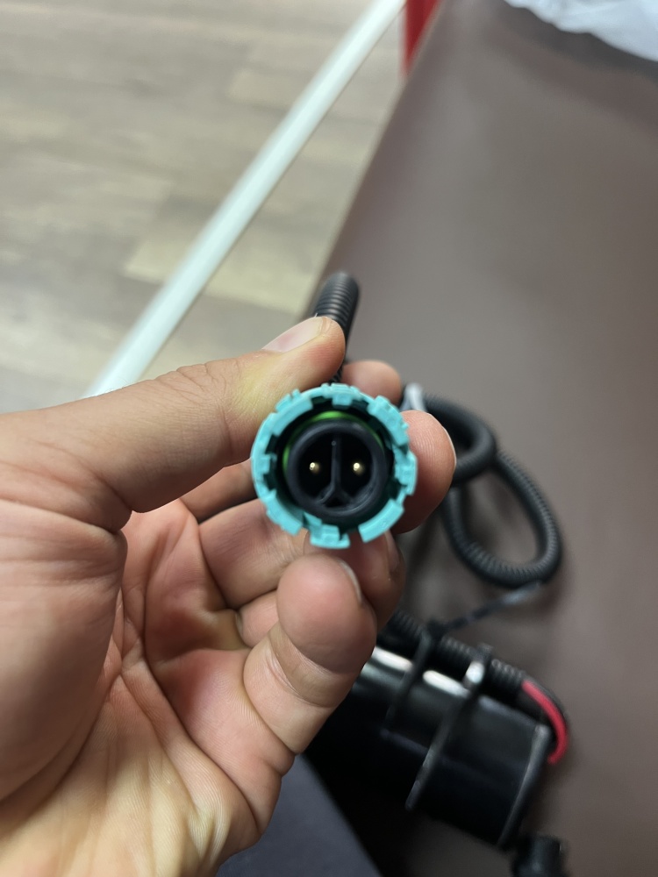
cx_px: 329
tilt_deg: -62.8
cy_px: 438
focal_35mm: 26
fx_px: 659
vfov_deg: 67.3
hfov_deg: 53.1
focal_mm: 5.1
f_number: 1.6
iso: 200
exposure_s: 1/50
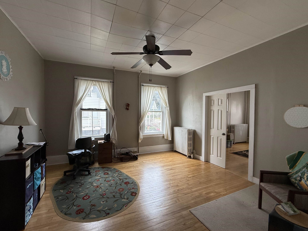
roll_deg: -0.5
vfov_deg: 81.7
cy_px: 117
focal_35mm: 15
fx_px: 133
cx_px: 147
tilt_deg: -1.4
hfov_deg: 98.1
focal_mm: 2.22
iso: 100
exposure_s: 1/99
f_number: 2.2
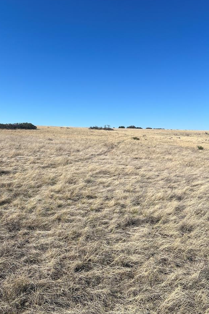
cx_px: 77
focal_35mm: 31
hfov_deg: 42.0
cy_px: 144
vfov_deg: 60.2
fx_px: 270
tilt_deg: -2.5
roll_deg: -0.1
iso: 50
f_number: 1.5
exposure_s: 1/5882
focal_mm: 5.7
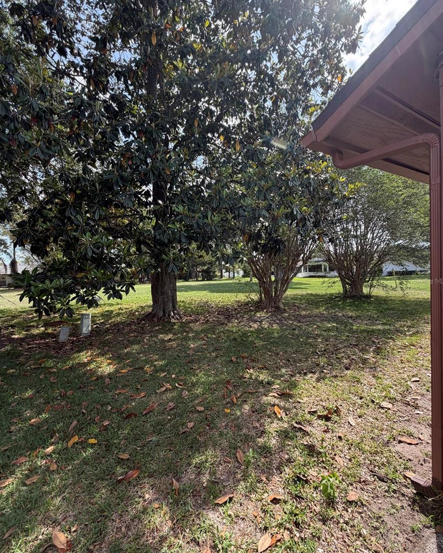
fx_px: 246
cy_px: 281
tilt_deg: -0.6
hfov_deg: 84.1
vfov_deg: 96.8
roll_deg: +1.7
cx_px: 222
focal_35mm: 15
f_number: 2.2
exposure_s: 1/502
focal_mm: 2.22
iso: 50
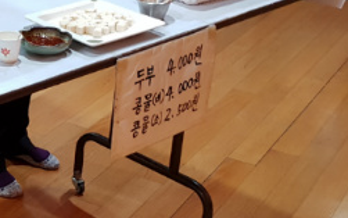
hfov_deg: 24.4
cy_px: 175
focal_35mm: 80
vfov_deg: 16.2
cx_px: -17
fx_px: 759
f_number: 1.7
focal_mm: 4.2
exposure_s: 1/30
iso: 160
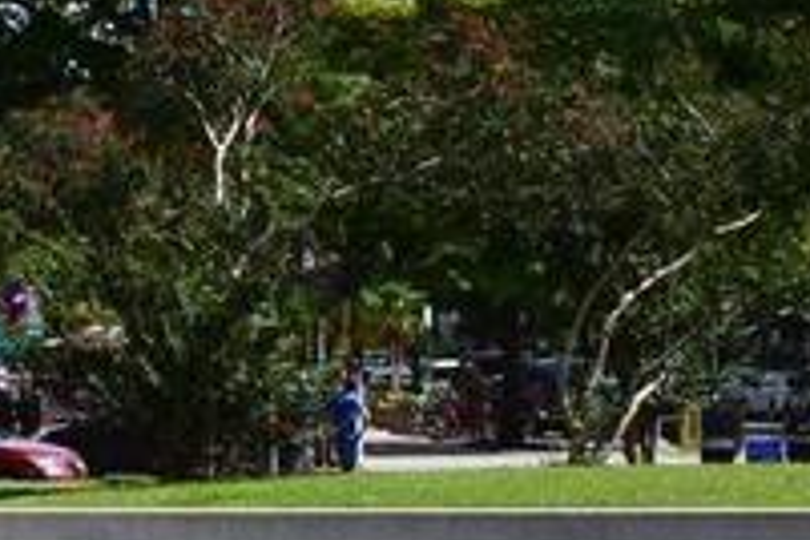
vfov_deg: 8.2
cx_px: -524
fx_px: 3780
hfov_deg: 11.5
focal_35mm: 168
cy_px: 361
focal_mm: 22
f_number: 11
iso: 400
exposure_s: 1/400
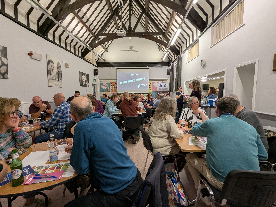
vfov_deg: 78.1
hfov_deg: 94.5
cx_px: 138
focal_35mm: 16
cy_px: 104
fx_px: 128
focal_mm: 2.35
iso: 85
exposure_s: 1/33.3
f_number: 2.2
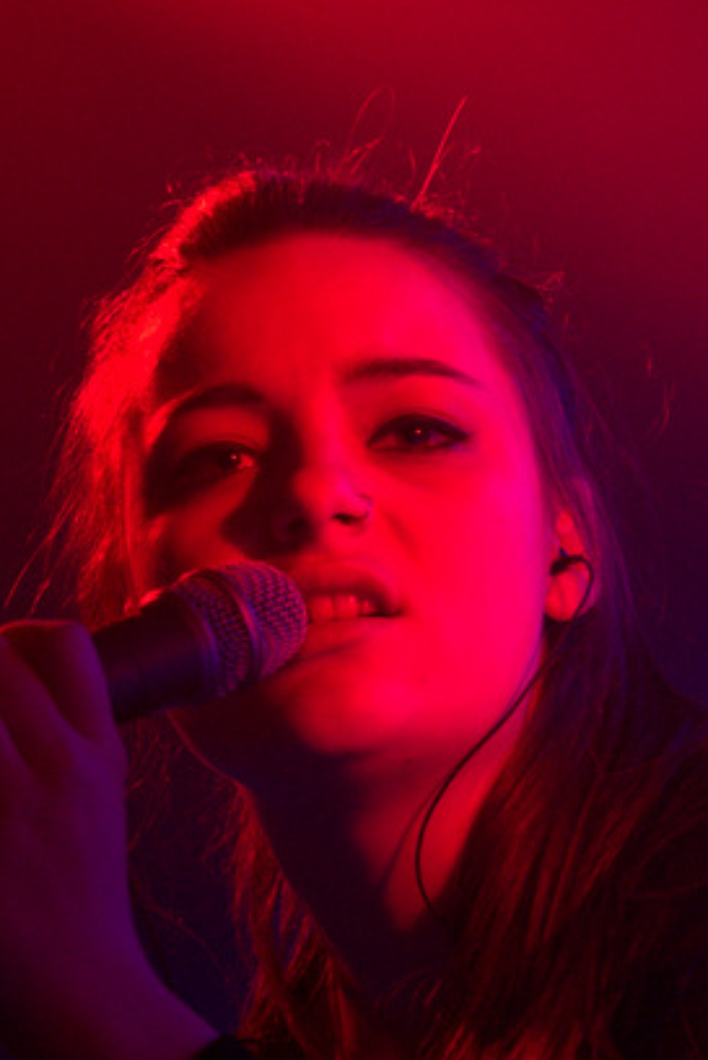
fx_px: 3890
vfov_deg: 15.4
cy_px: 876
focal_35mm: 132
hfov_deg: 10.4
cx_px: 475
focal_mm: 50
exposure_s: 1/50
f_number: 2.8
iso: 1100
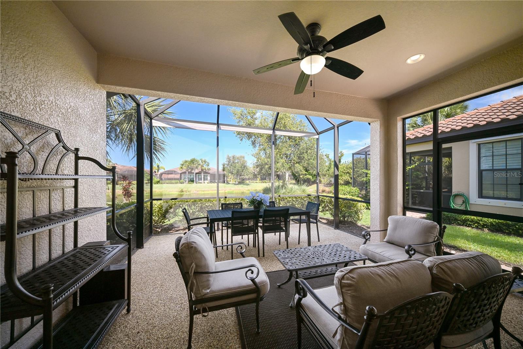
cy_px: 174
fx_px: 174
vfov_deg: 90.0
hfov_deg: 112.6
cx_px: 262
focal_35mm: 12
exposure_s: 1/40
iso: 800
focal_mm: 12
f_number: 8
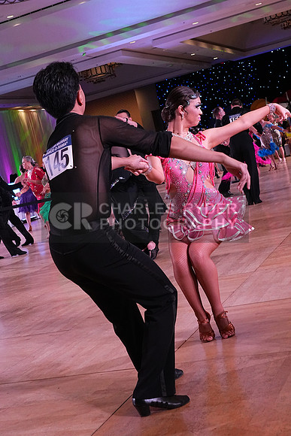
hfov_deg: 24.6
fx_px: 666
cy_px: 218
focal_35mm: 55
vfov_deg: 36.2
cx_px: 146
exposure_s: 1/400
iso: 3200
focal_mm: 37
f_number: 5.6
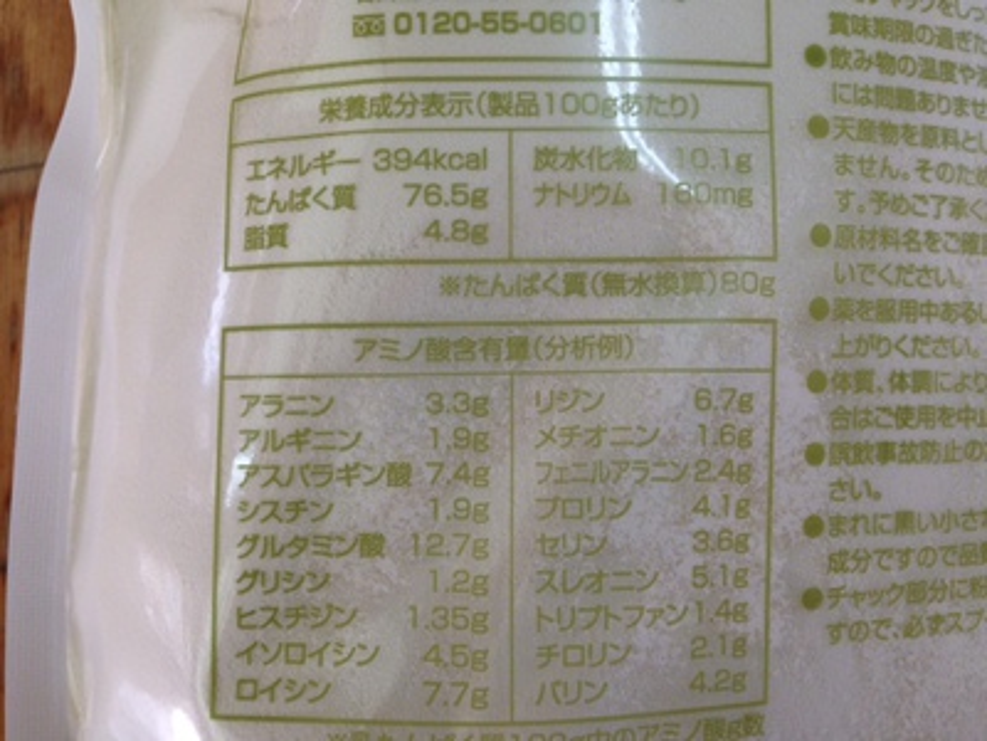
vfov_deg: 42.9
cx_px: 494
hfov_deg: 55.4
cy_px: 370
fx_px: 941
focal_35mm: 33
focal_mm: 4.12
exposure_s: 1/120
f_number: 2.4
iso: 80
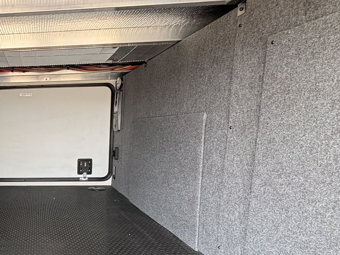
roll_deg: +1.7
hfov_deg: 46.9
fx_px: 324
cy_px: 189
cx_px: 5
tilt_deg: -10.9
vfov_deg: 41.8
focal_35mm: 33
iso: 200
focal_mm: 2.22
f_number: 2.2
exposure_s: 1/99
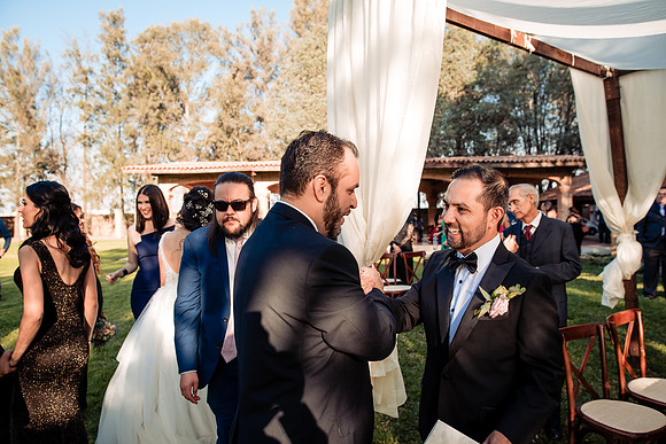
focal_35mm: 24
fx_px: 444
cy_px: 222
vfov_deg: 53.2
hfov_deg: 73.7
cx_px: 333
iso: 125
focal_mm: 24
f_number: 4
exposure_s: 1/250
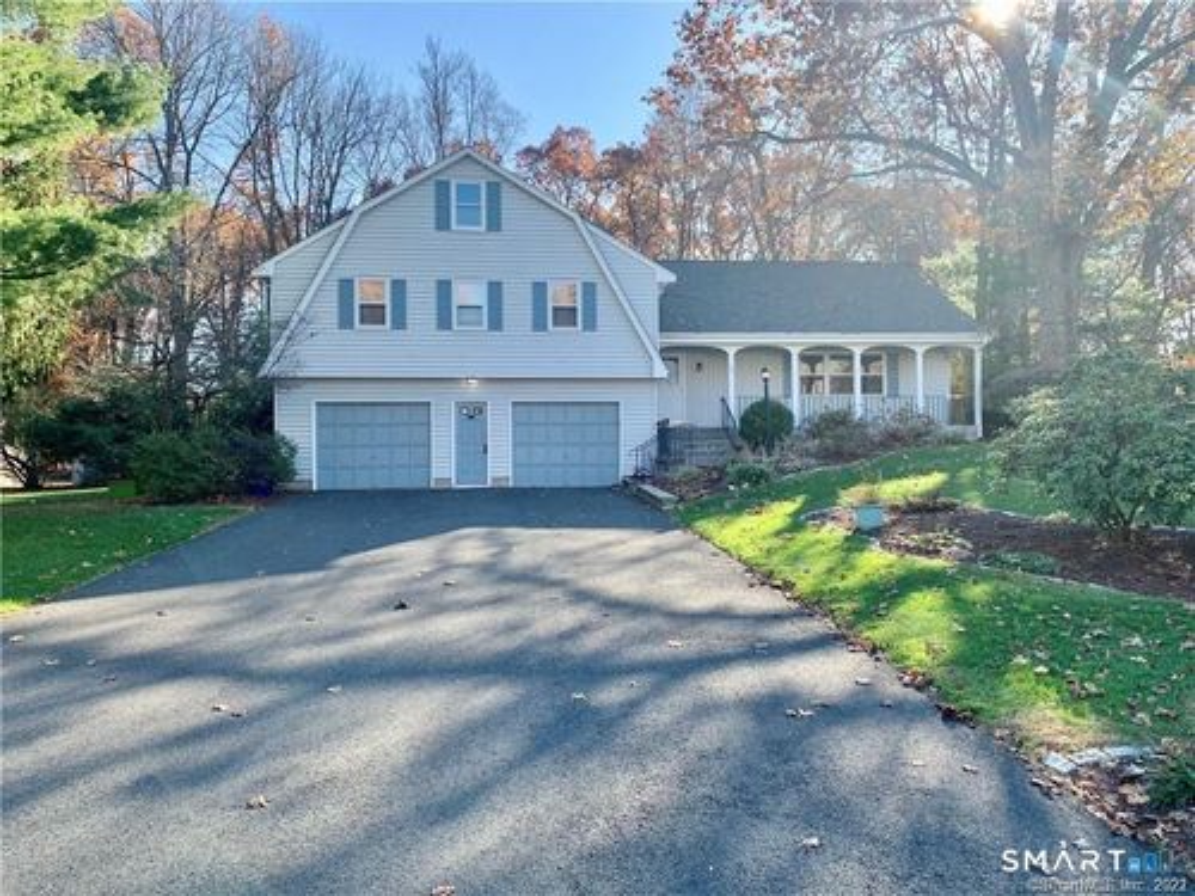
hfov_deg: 67.3
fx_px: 898
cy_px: 448
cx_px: 598
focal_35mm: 26
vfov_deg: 53.1
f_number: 1.8
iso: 25
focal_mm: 4.25
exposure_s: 1/419
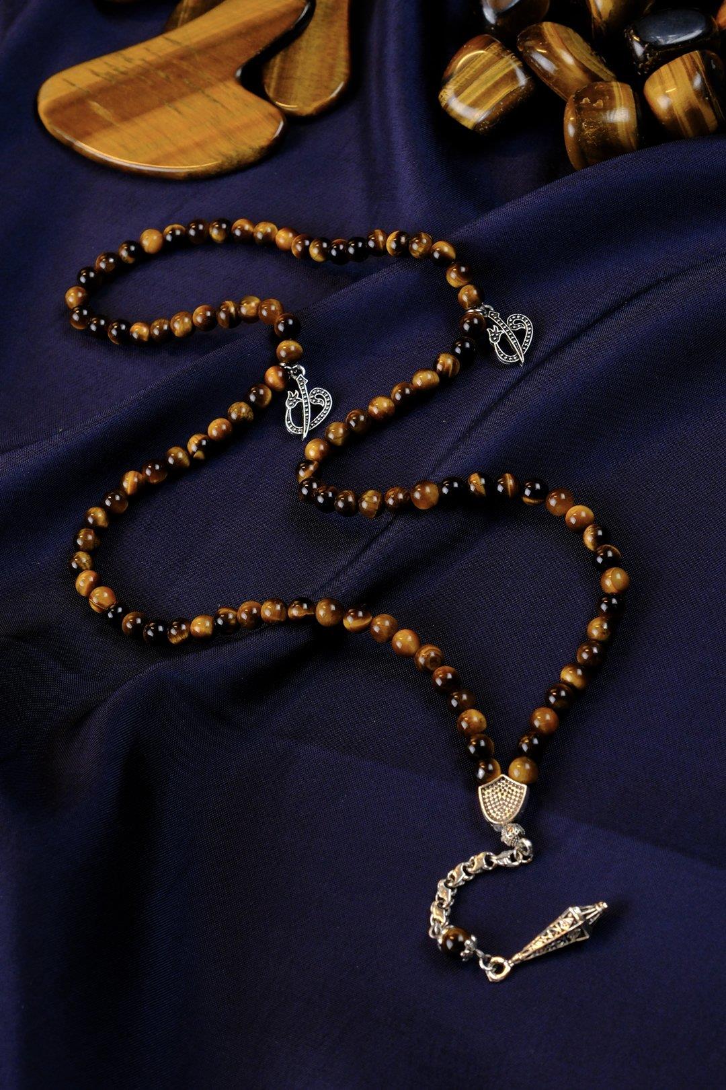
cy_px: 545
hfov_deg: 27.0
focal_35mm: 50
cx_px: 363
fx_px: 1512
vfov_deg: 39.6
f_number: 7.1
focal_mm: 33
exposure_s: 1/100
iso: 1000
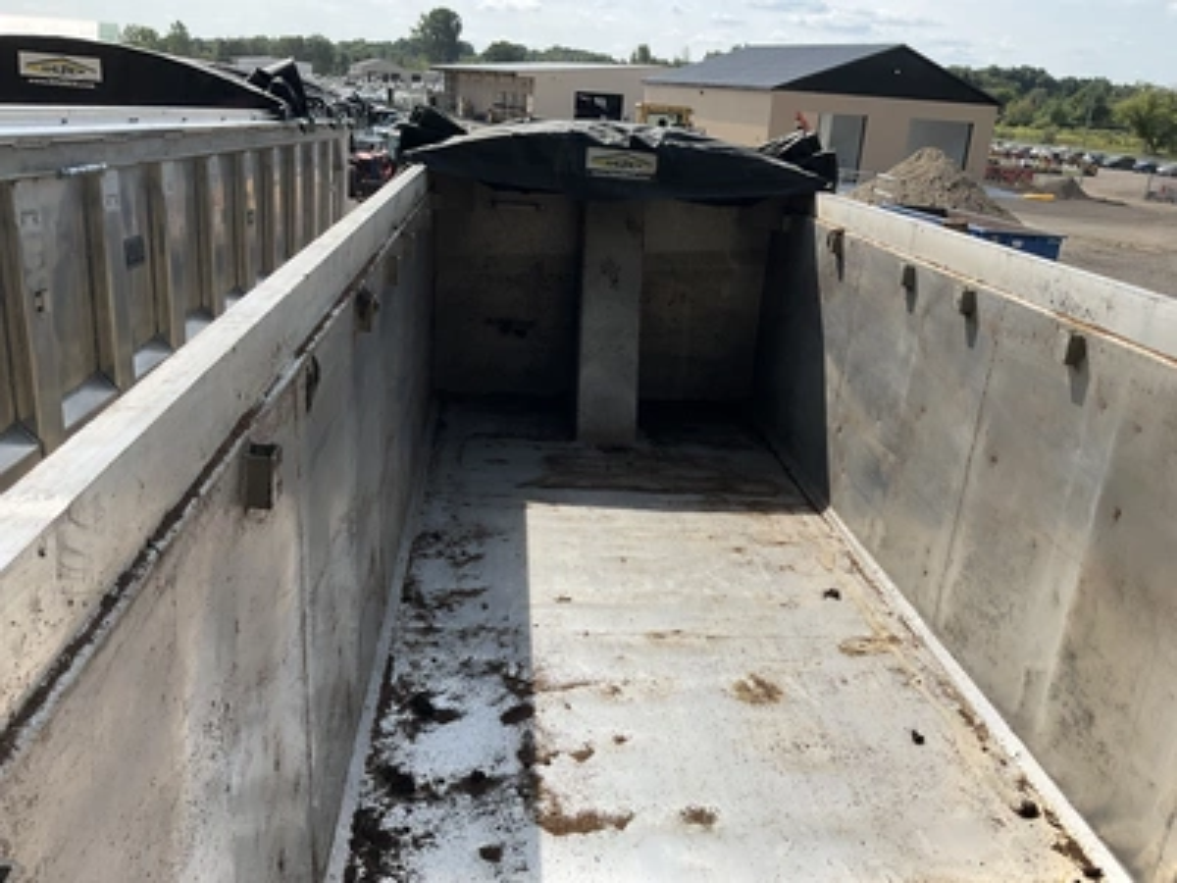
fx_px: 986
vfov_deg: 48.2
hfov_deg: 61.7
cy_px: 442
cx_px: 588
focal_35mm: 29
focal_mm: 3
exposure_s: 1/1984
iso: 25
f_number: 1.8
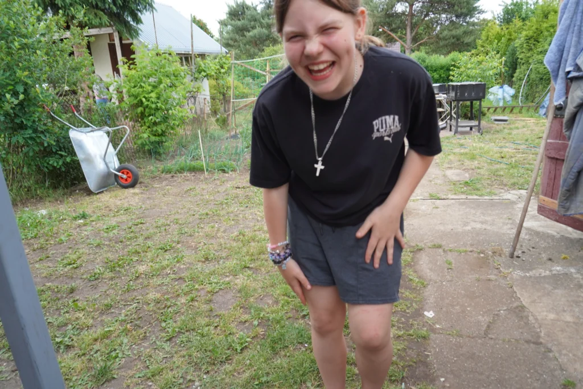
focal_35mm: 26
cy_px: 194
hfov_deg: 70.4
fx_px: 413
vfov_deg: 50.4
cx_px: 292
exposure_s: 1/160
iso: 400
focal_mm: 17
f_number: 4
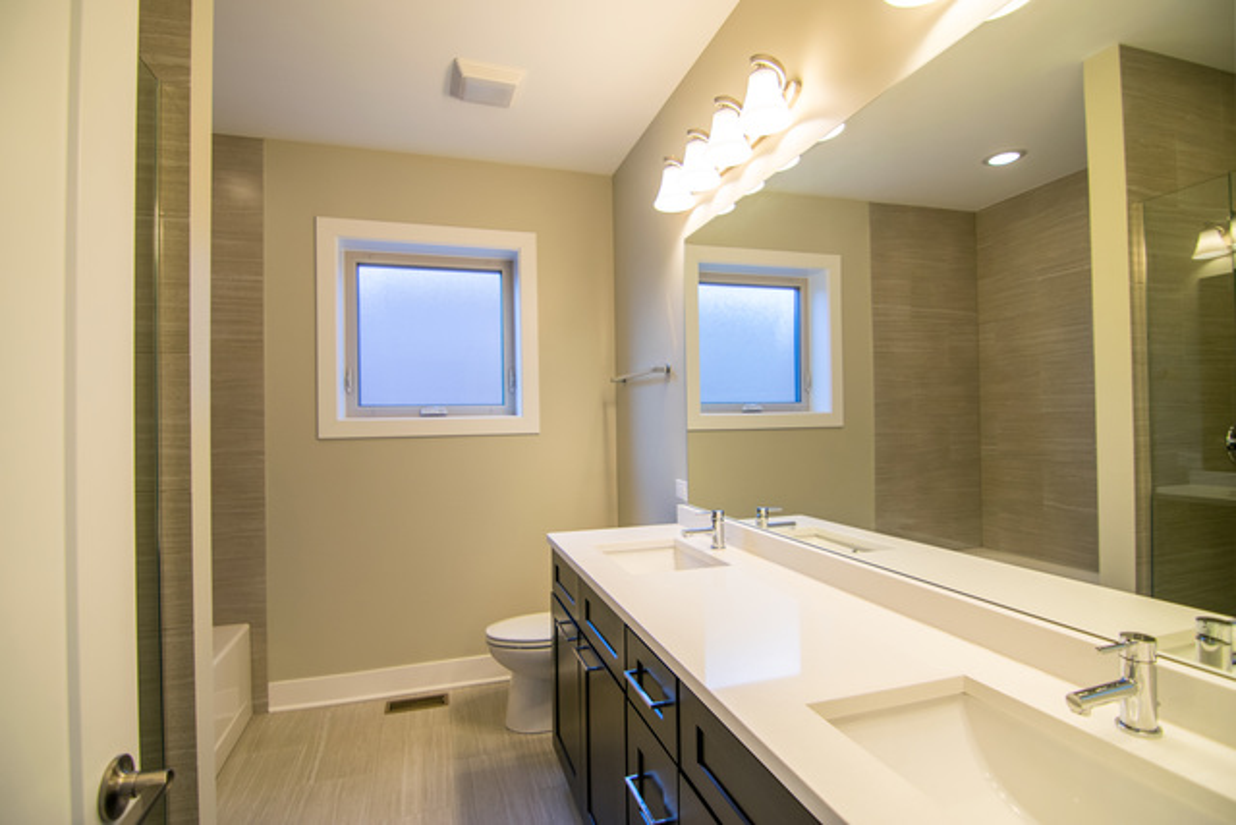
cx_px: 618
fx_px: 567
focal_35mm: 16
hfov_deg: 95.0
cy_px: 412
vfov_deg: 72.1
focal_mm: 11
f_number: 2.8
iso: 200
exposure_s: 1/100
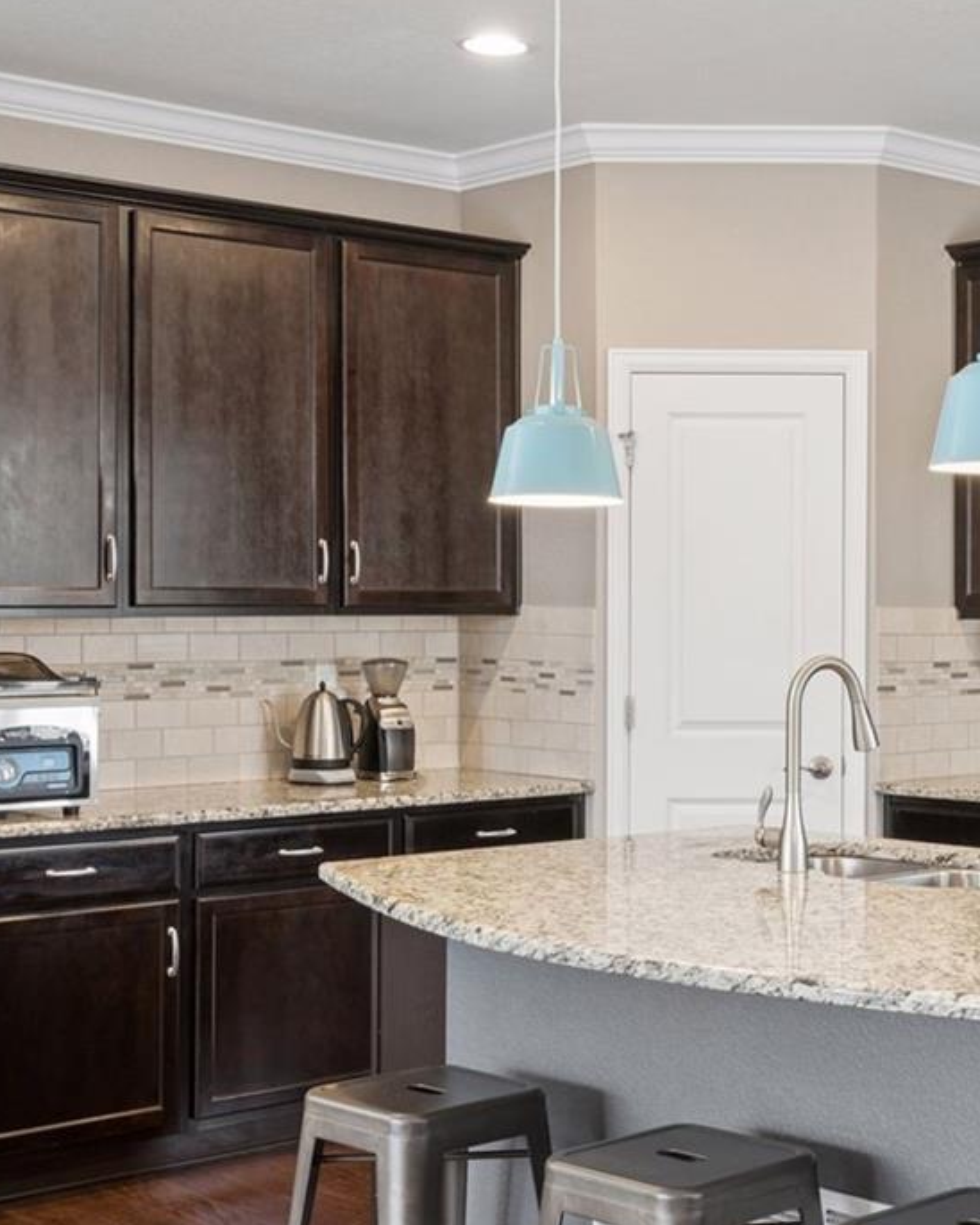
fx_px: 2067
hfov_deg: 26.0
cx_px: 839
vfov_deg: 33.0
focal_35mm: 57
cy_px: 619
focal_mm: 26
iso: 400
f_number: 9
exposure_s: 1/8
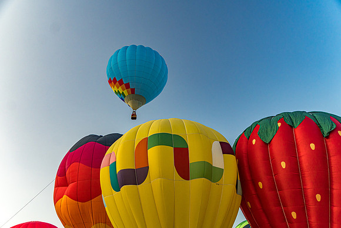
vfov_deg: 41.7
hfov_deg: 59.5
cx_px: 170
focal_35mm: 32
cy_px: 114
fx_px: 298
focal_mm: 21
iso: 400
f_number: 5.6
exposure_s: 1/250
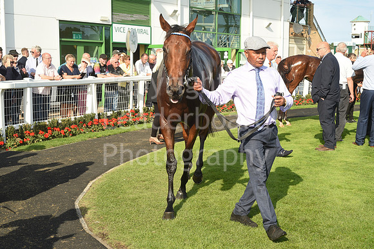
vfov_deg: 27.0
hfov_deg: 39.6
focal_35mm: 50
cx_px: 187
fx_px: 520
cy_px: 124
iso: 400
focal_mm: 50
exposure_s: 1/500
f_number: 9
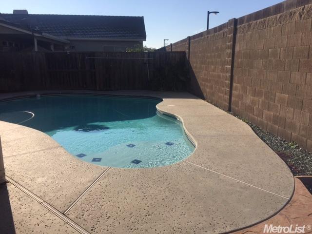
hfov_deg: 61.7
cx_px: 156
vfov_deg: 48.2
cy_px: 117
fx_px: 261
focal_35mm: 29
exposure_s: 1/2825
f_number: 2.2
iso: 32
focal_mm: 4.15
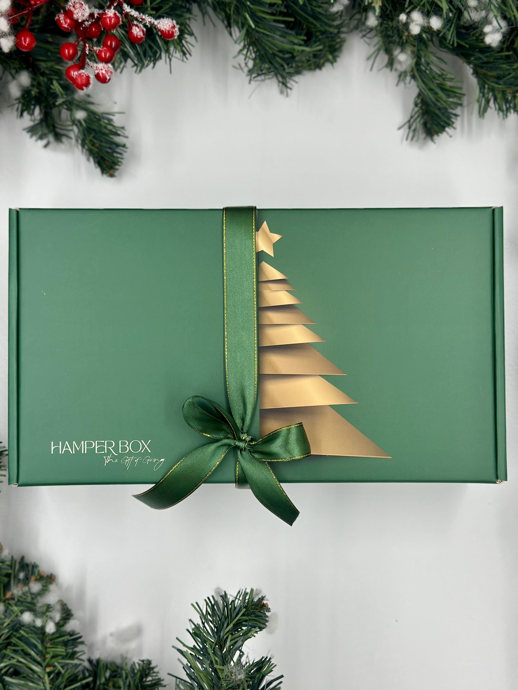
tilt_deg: -86.4
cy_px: 345
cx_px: 259
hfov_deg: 30.3
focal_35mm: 48
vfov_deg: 39.7
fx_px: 958
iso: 80
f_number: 1.78
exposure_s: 1/574
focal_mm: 6.86
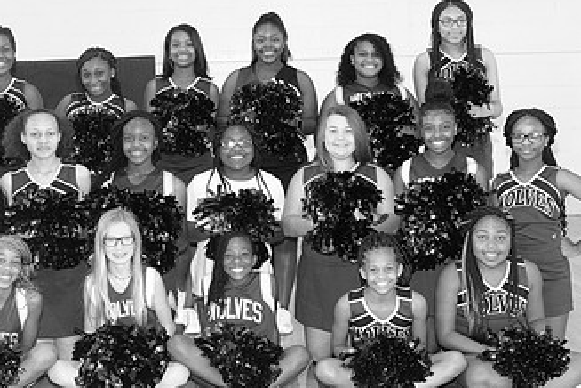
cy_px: 175
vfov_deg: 21.9
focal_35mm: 62
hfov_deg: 32.2
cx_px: 210
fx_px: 1001
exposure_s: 1/80
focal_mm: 23
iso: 1000
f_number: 3.6
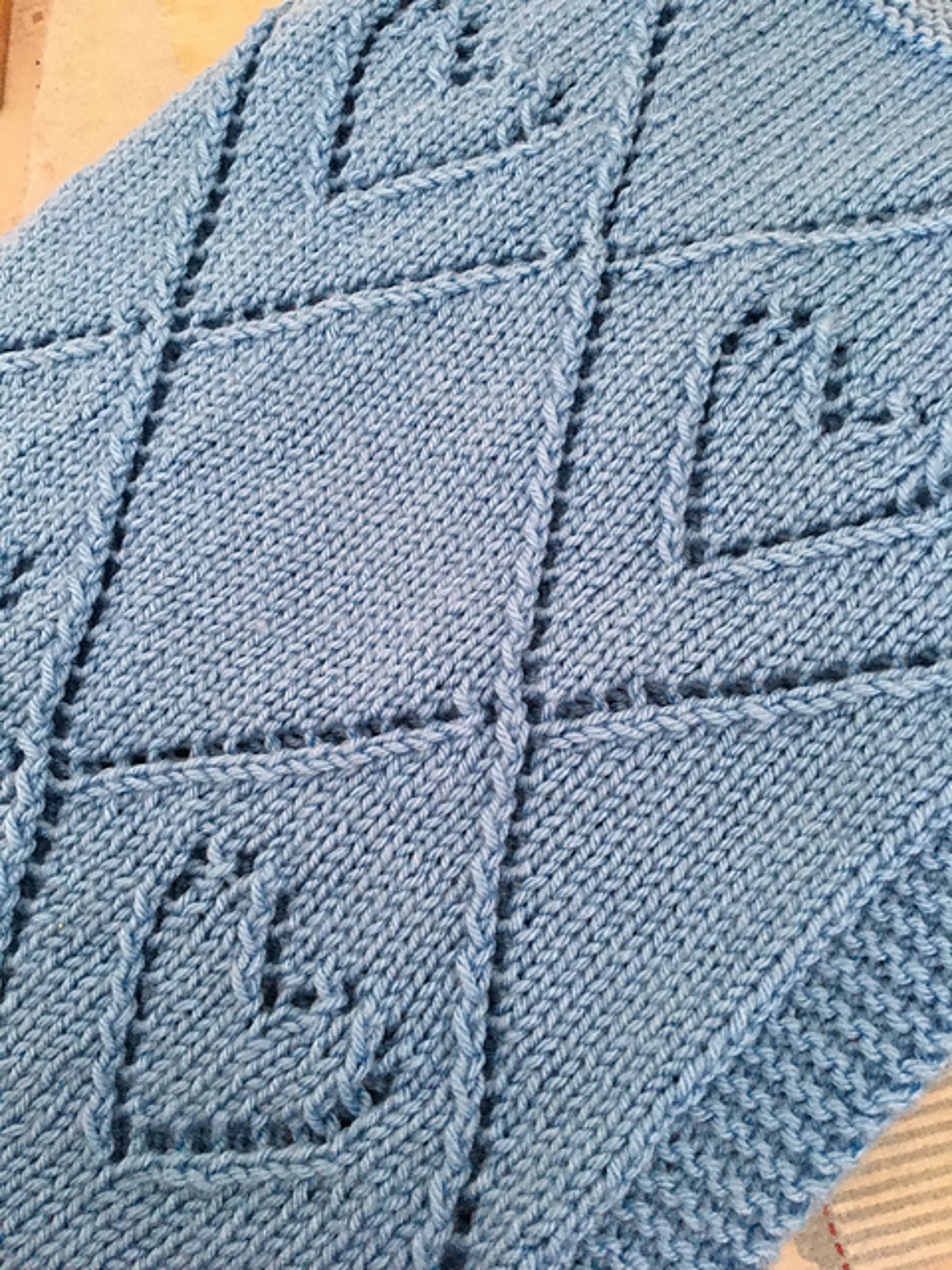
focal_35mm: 29
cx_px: 476
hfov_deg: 48.2
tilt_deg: -71.0
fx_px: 1063
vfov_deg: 61.7
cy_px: 635
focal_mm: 4.15
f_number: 2.2
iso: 200
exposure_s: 1/25
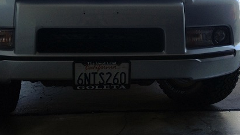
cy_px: 15
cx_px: 102
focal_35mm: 55
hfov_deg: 37.8
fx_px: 350
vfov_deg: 21.4
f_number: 2.4
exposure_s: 1/175
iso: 50
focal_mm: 4.28
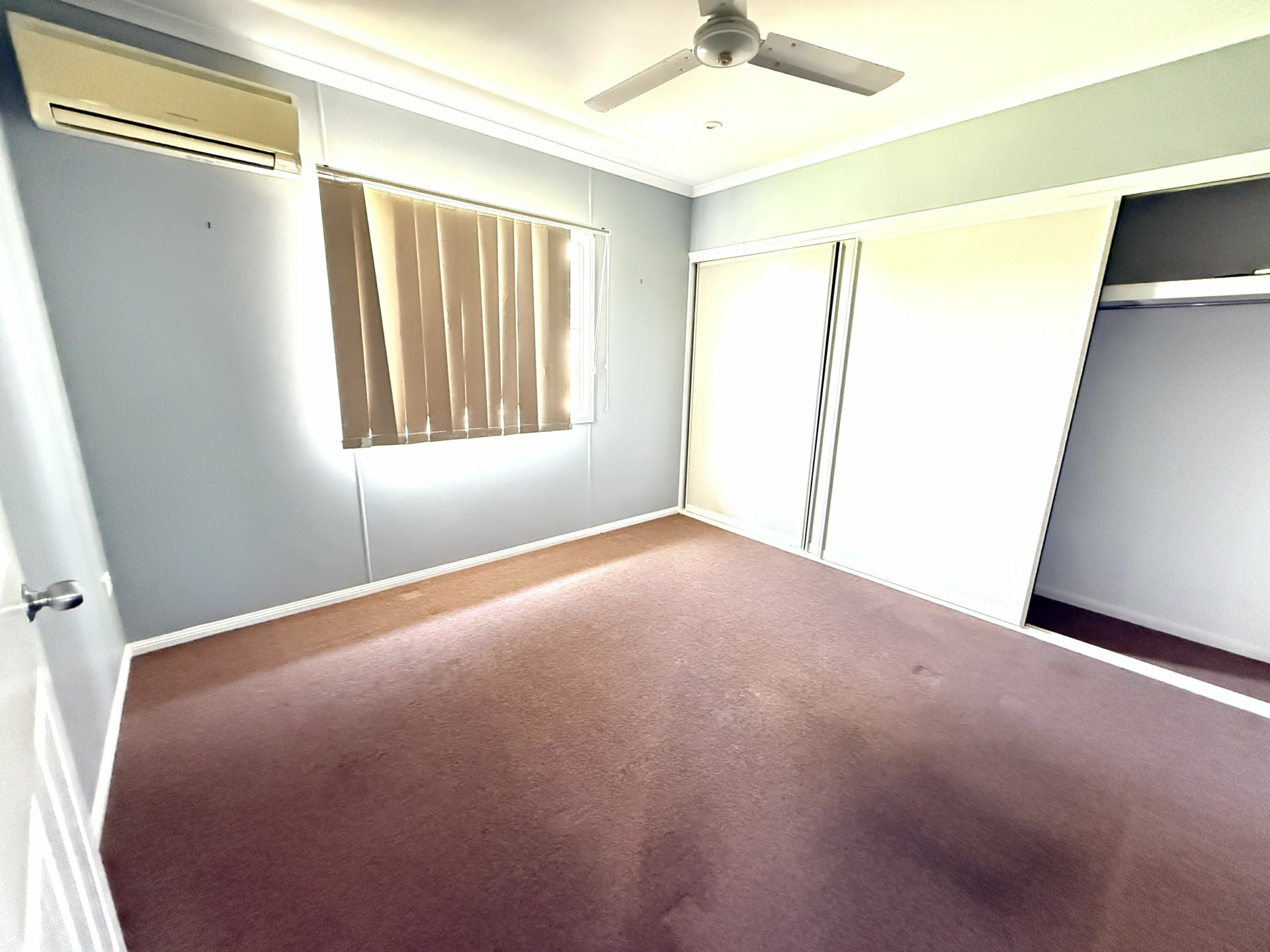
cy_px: 476
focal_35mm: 14
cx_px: 635
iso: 1250
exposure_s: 1/60
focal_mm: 2.22
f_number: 2.2
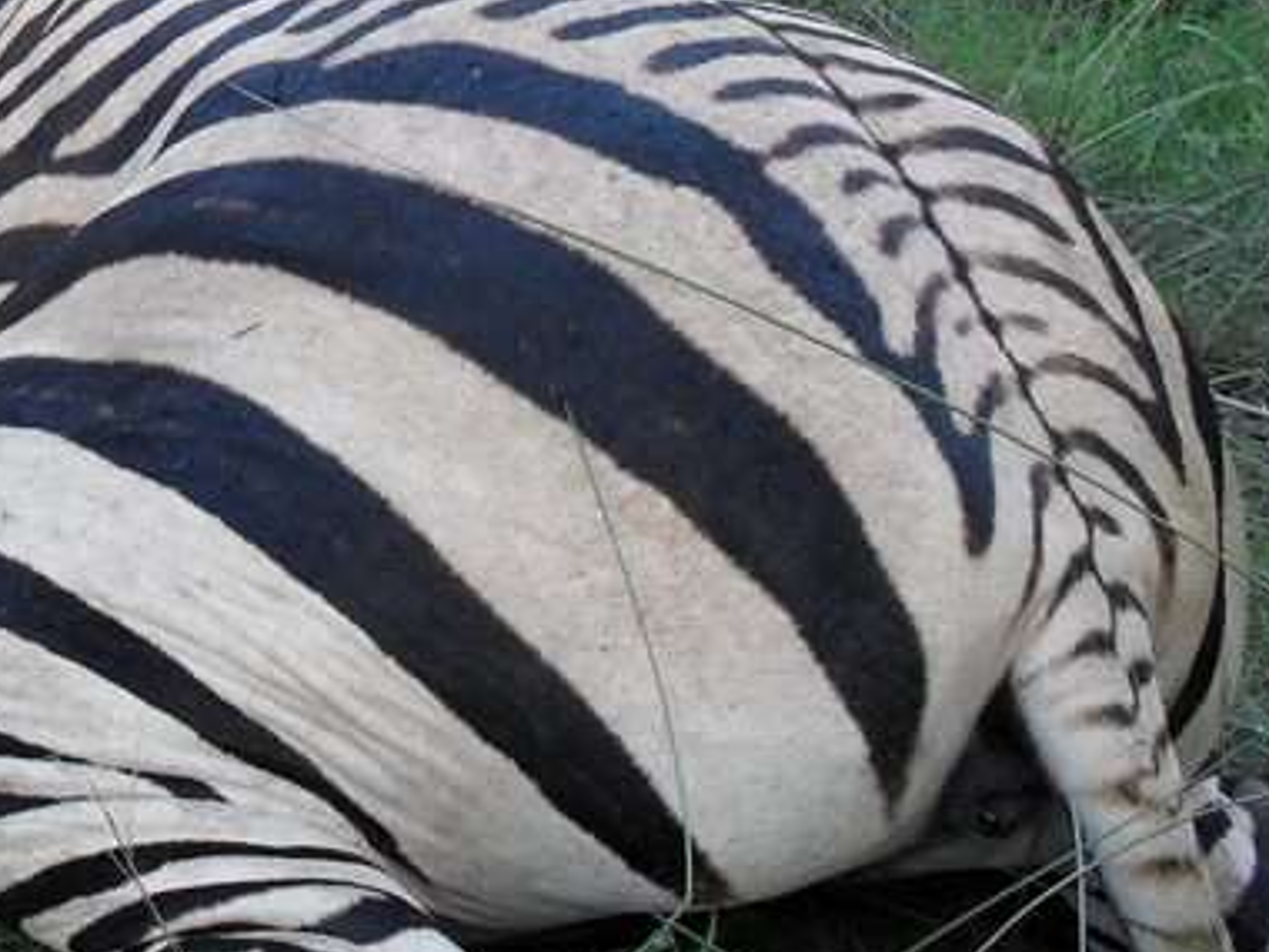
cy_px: -3
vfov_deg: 18.0
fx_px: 2933
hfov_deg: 23.5
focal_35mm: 80
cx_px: 33
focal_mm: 6.3
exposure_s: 1/60
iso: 80
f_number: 2.8
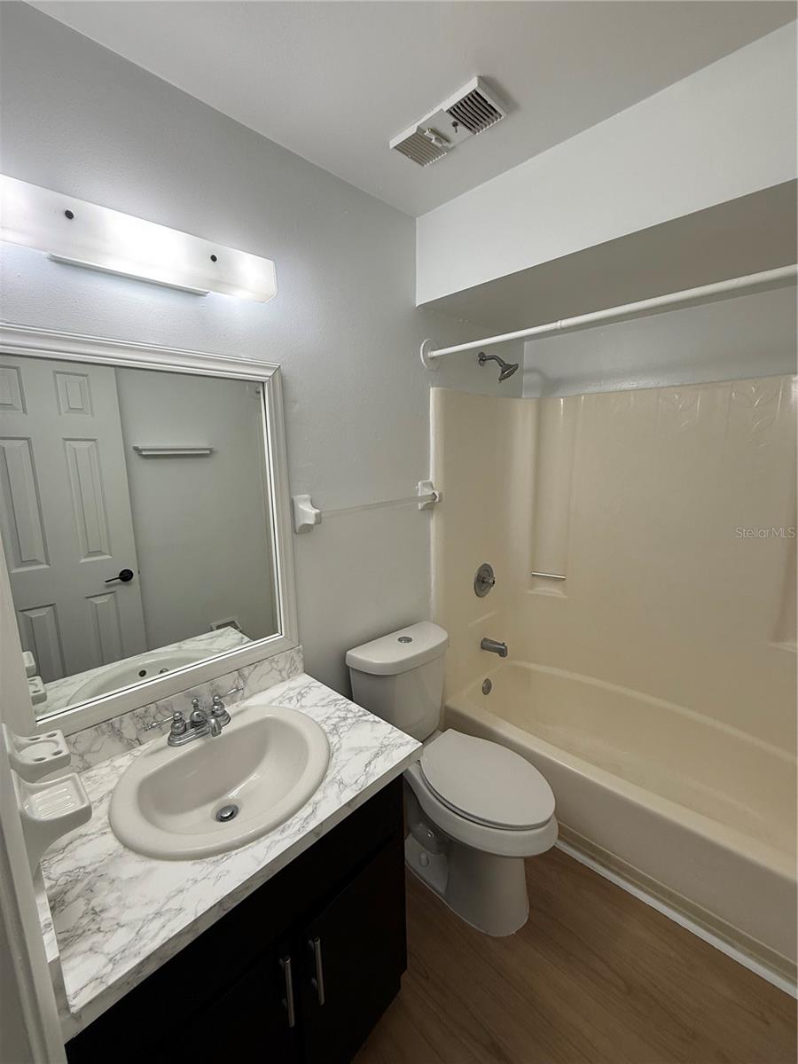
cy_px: 532
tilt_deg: -8.7
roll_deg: -1.4
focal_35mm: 14
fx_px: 430
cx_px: 399
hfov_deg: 85.7
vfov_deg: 102.1
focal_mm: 2.22
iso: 80
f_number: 2.2
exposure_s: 1/120
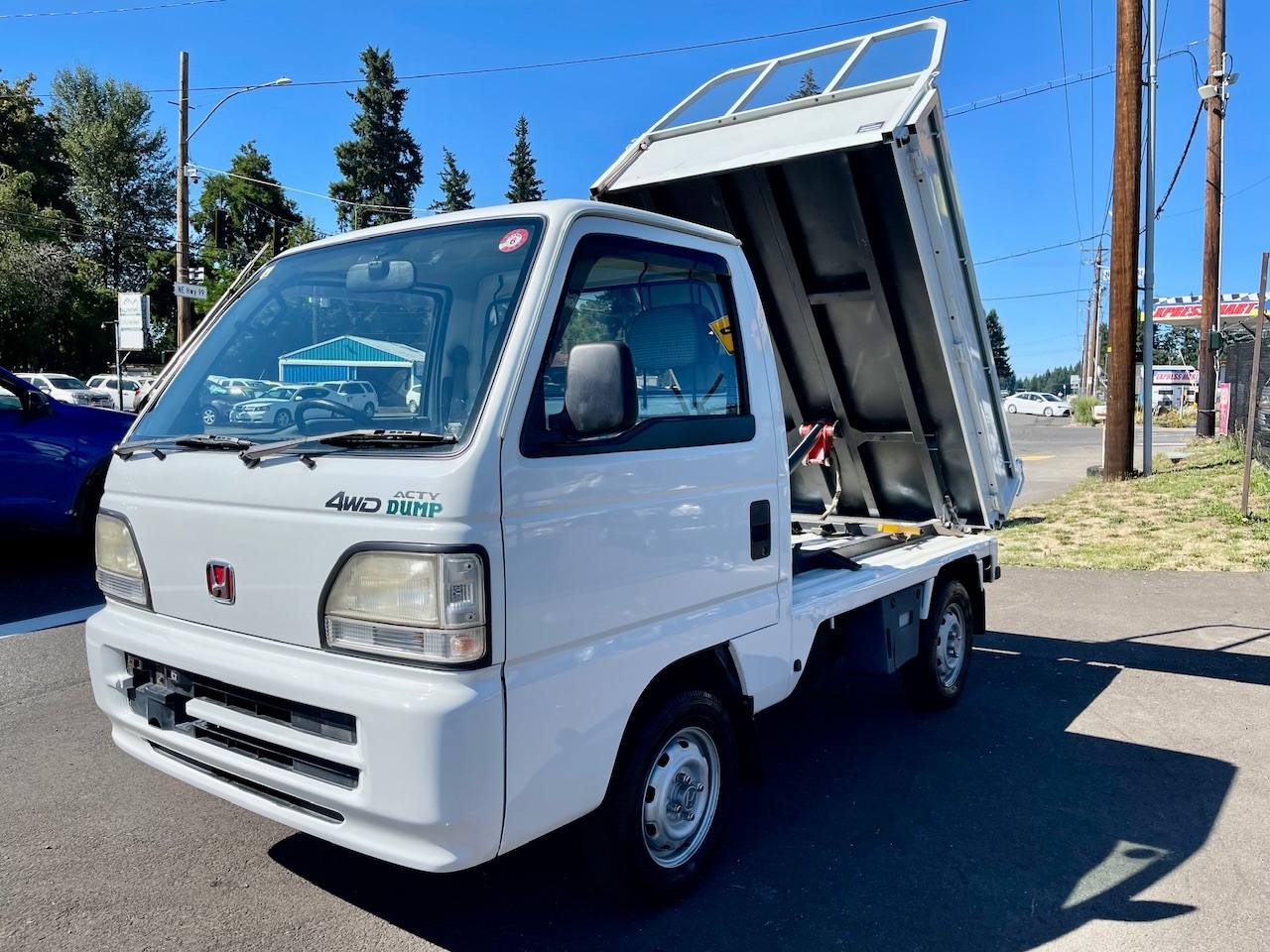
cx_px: 635
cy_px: 476
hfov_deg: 69.4
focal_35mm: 25
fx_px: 917
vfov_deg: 54.9
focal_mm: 5.1
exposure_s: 1/3086
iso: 32
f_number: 1.6
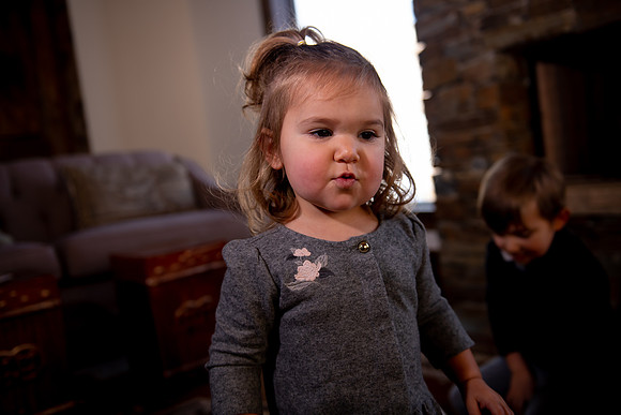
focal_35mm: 38
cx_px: 310
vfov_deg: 35.1
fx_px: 656
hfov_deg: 50.7
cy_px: 208
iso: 320
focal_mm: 38
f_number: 3.2
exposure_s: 1/250
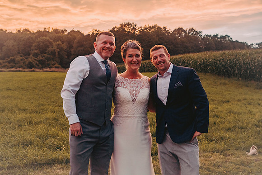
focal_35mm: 52
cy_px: 88
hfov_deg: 38.2
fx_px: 379
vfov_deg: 26.0
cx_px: 131
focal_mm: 52
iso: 800
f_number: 6.3
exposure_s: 1/200
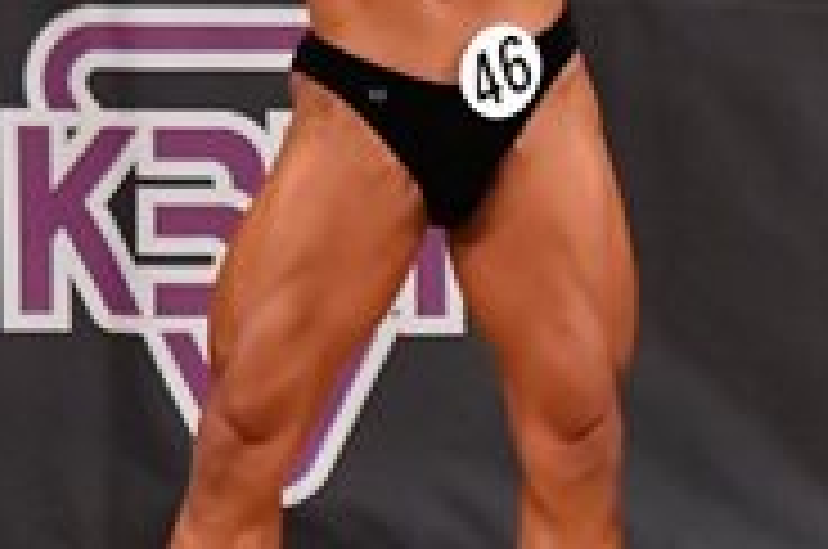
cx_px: 1015
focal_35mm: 915
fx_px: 21008
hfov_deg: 2.3
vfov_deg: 1.5
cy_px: 135
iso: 8000
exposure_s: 1/400
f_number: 5.6
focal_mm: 145
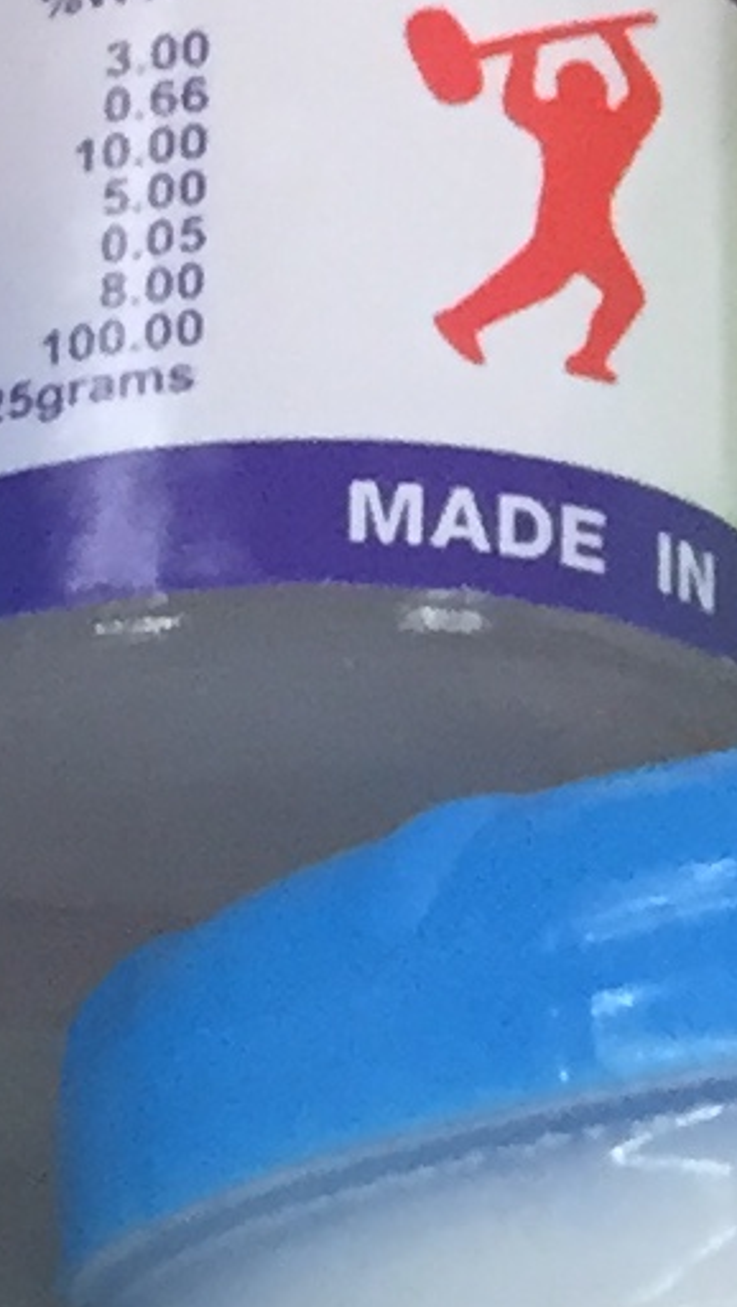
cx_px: -2137
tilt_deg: -77.0
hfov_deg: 5.4
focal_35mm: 201
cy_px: 2143
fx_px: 6975
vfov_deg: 10.3
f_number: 2.2
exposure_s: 1/33
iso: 100
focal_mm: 4.15
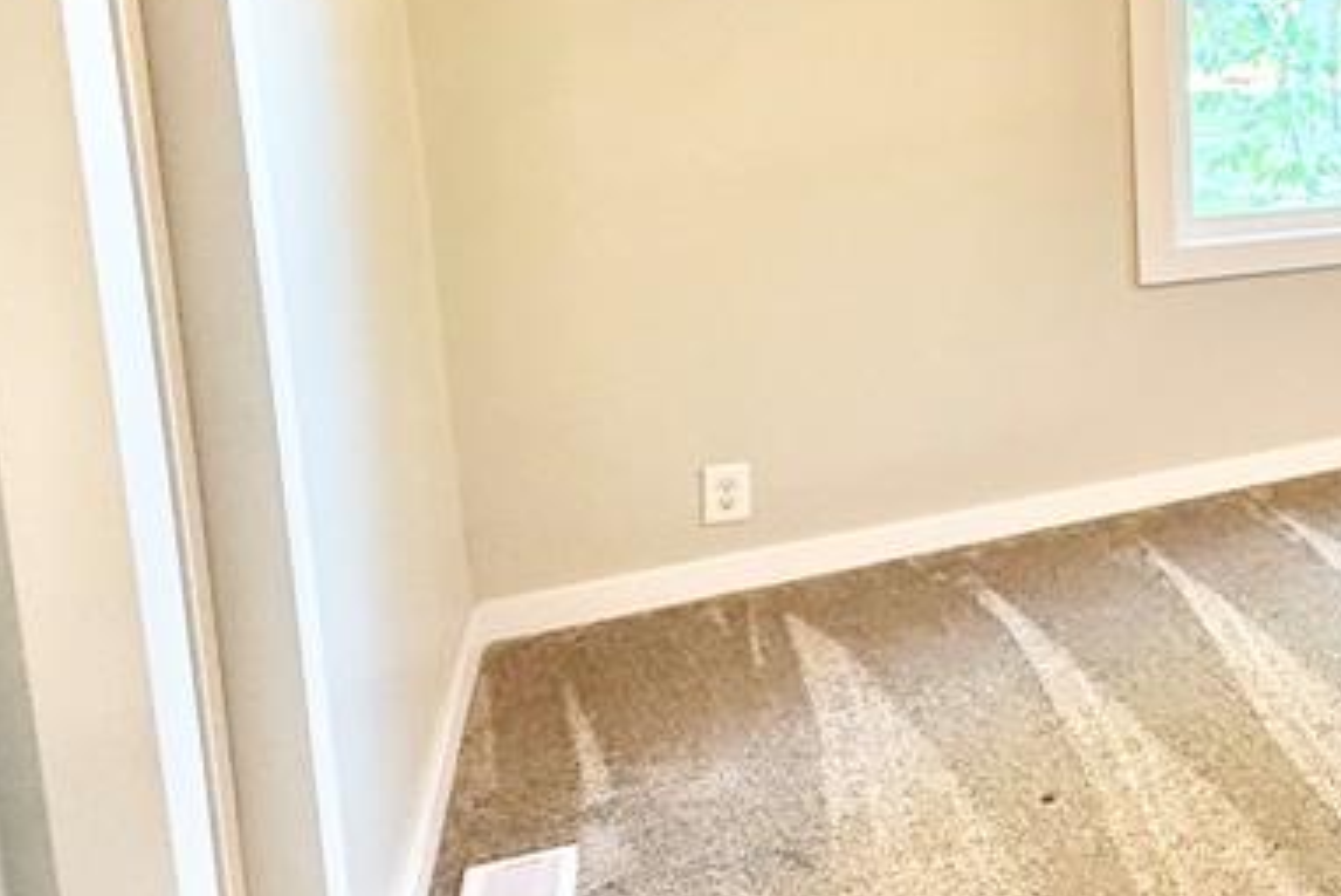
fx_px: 1453
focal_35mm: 39
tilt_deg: -6.6
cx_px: 1699
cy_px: 172
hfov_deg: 35.6
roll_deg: -1.2
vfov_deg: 33.2
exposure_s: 1/60
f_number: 2.2
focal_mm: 2.22
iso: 400
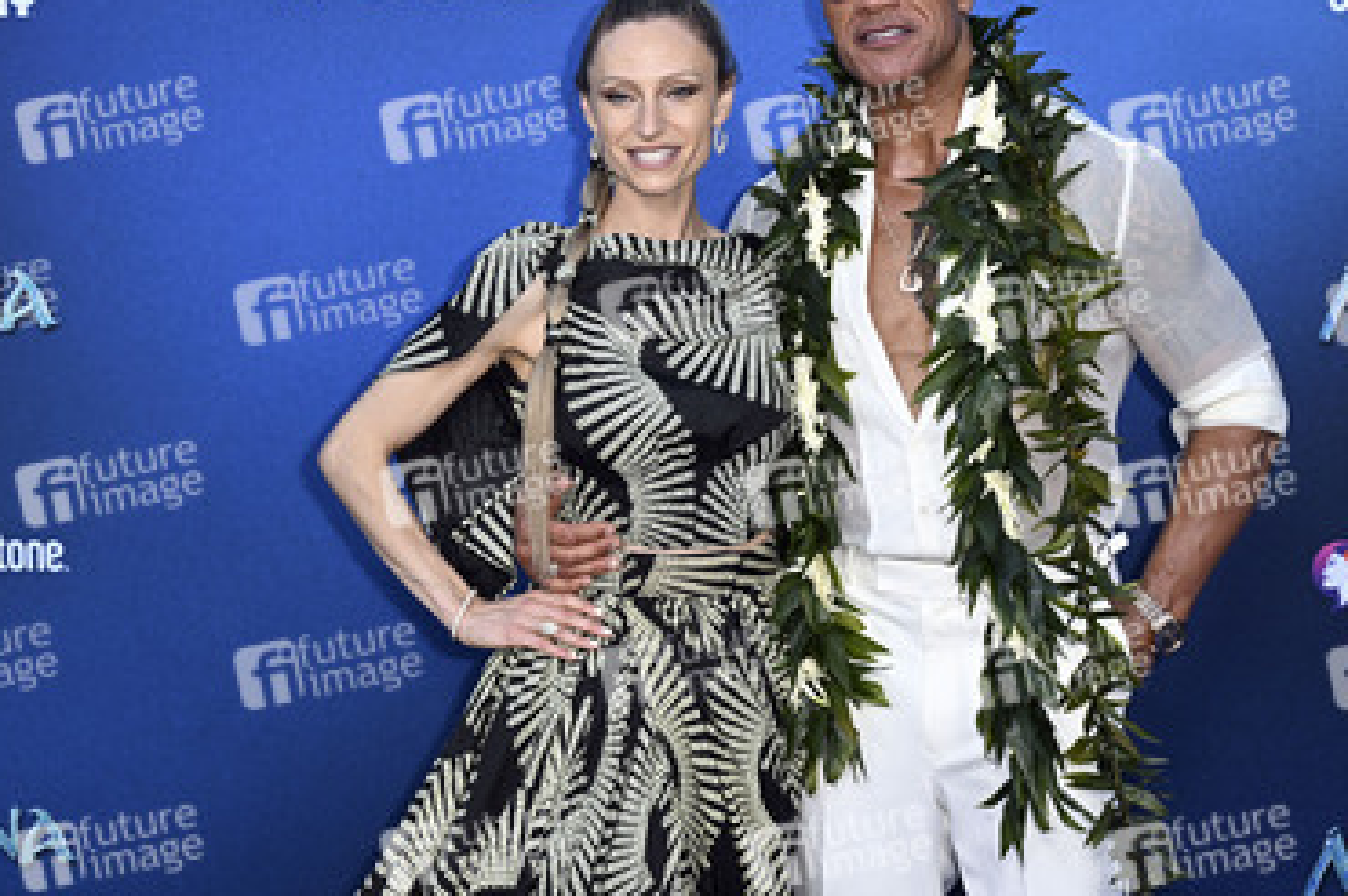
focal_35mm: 61
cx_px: 741
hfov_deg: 32.9
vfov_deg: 22.2
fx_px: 2282
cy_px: 393
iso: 1000
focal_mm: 50
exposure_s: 1/250
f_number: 6.3
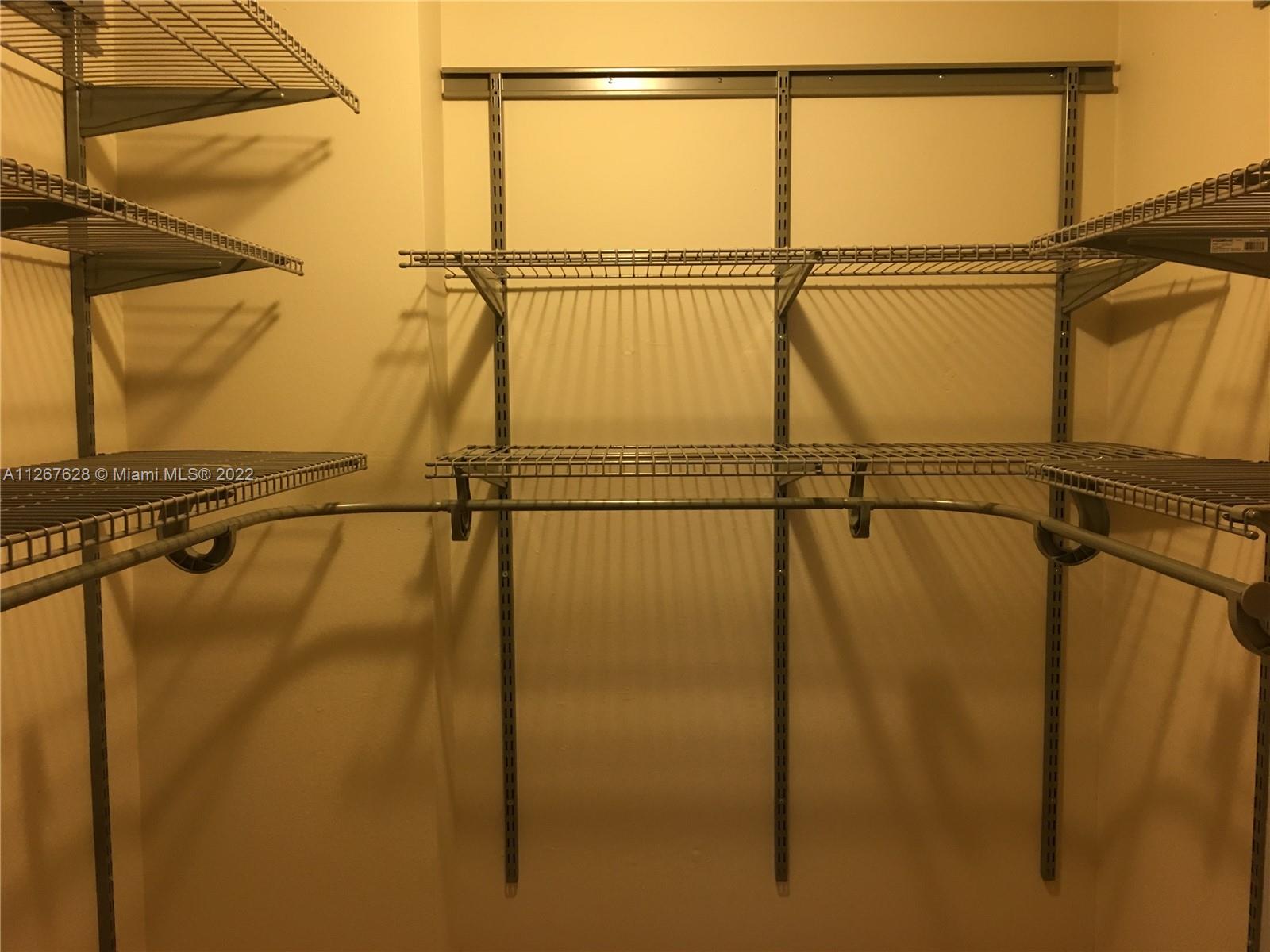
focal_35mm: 29
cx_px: 635
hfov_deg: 61.7
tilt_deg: -6.1
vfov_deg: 48.2
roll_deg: +0.9
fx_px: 1064
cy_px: 476
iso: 100
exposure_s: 1/30
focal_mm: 4.15
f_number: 2.2
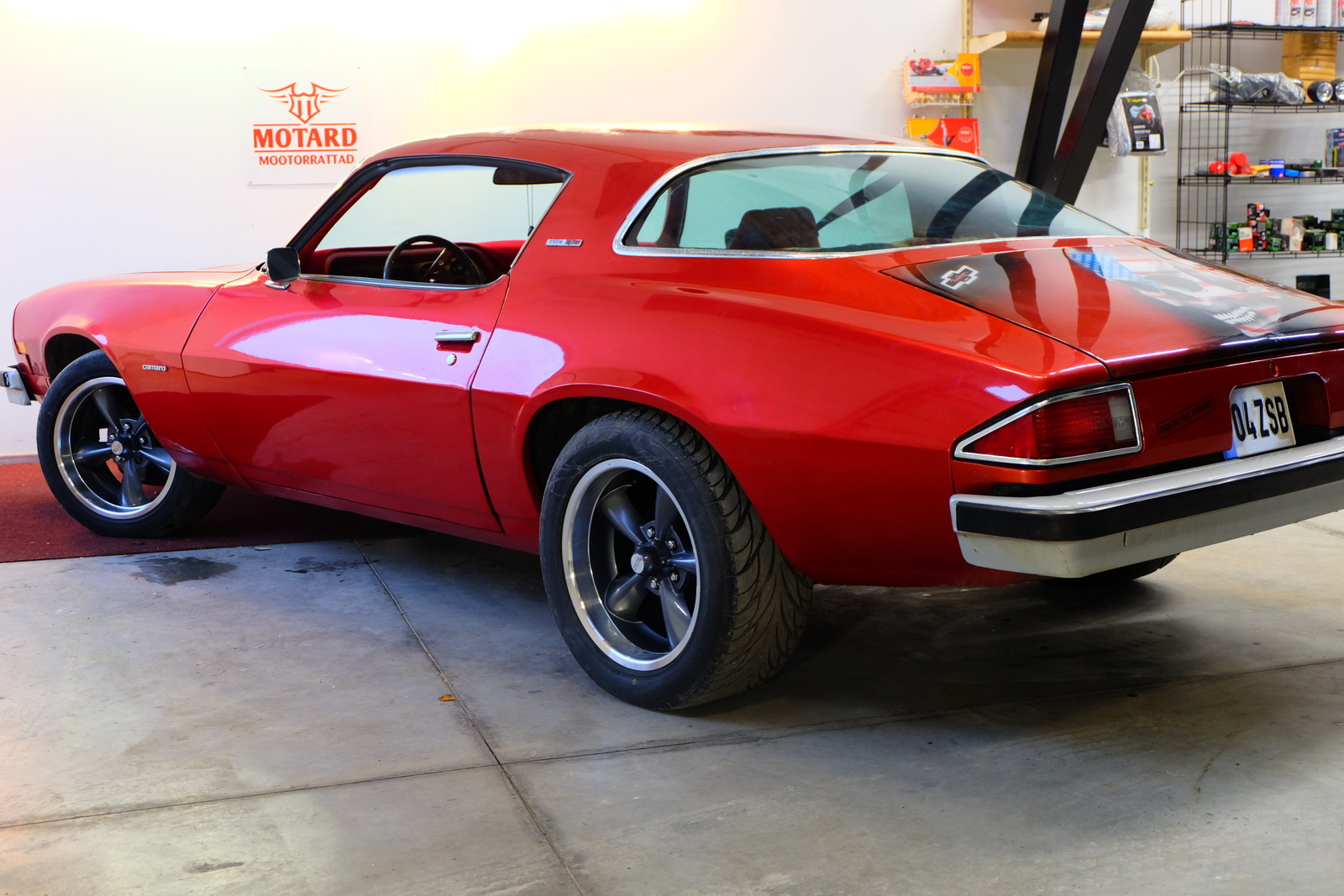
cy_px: 448
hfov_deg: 40.3
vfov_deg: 27.5
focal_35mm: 49
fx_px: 1829
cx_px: 672
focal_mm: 32.5
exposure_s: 1/15
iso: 800
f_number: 5
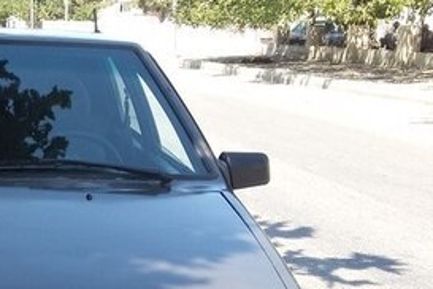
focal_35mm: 78
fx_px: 938
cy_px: 326
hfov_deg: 24.5
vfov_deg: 16.9
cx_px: -21
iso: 50
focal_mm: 3.3
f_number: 2.2
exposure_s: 1/305
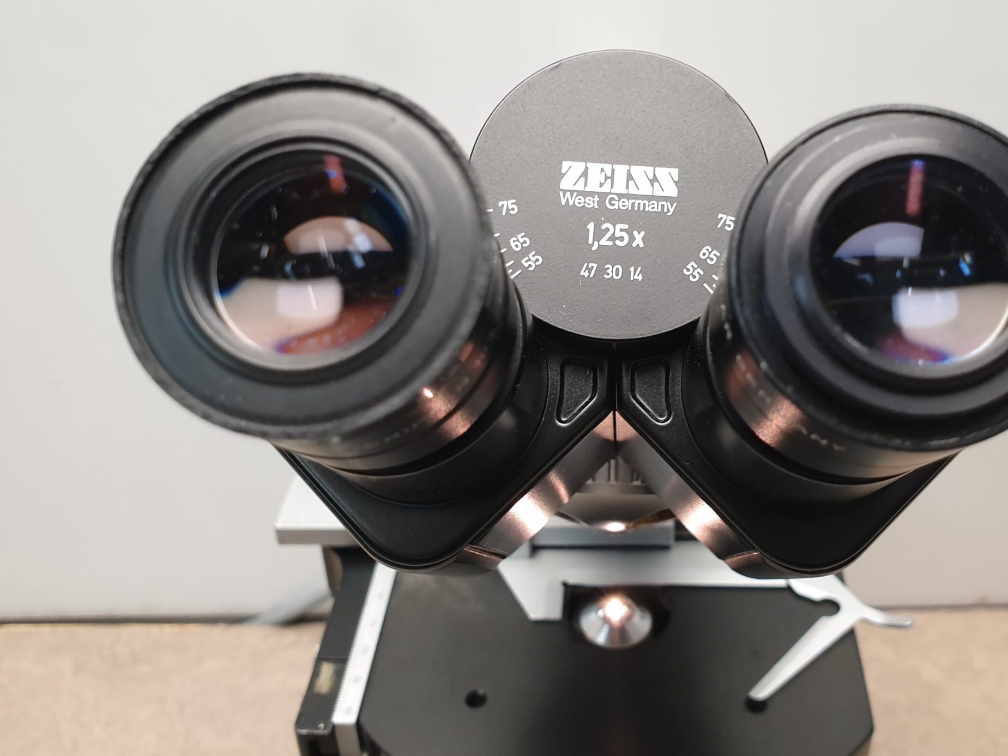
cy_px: 308
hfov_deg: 50.9
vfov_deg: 39.5
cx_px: 615
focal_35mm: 36
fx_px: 1048
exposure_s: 1/50
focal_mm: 4.3
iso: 125
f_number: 2.4
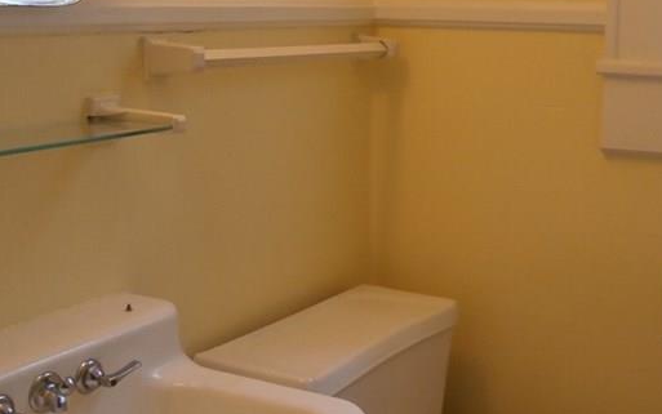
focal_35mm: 55
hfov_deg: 36.3
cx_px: 472
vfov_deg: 23.5
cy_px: 170
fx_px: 993
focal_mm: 4.7
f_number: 2.8
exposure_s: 1/30
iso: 100
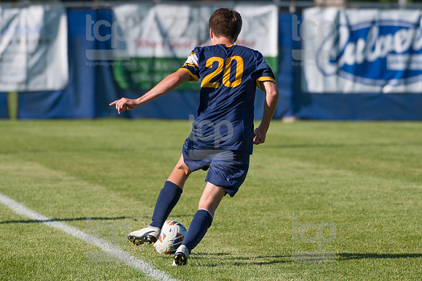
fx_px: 5448
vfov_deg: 3.0
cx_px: 211
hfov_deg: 4.4
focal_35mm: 465
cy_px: 140
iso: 320
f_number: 5.6
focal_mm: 310
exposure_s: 1/2000
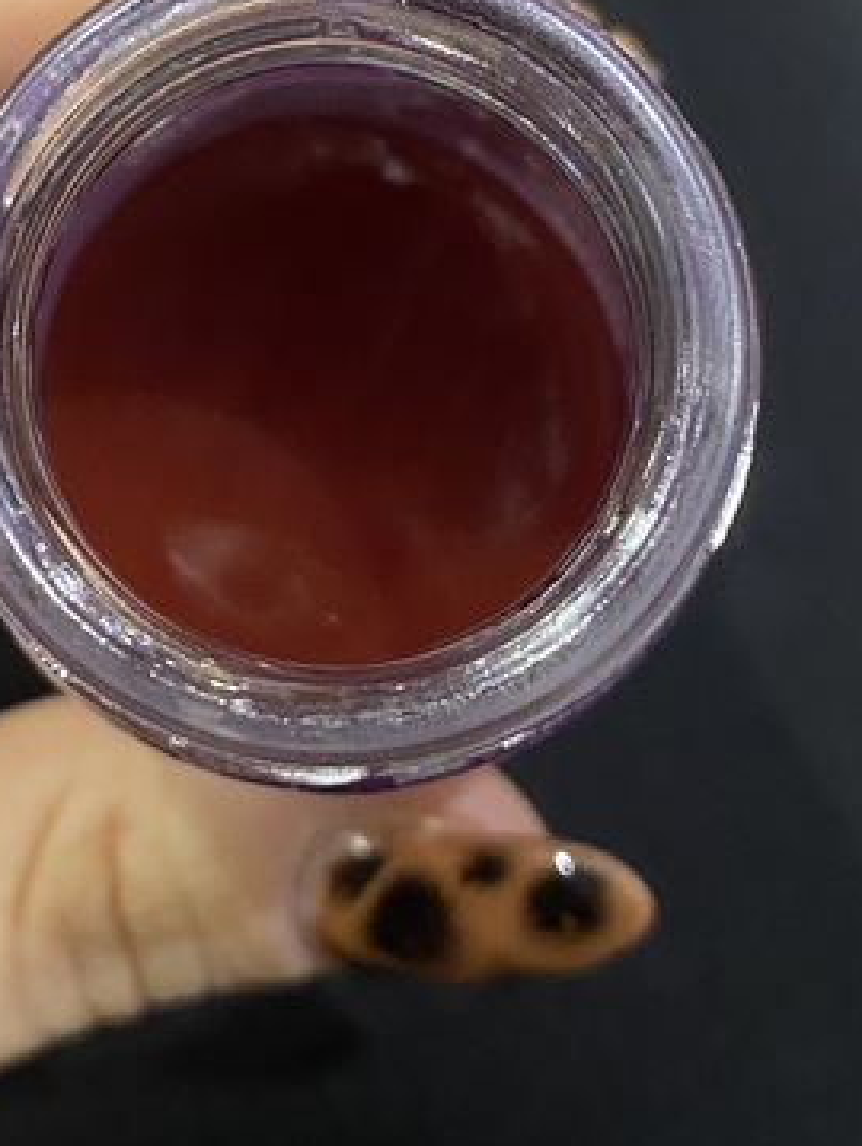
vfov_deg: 29.5
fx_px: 2121
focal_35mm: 64
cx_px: 294
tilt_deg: -61.4
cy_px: 230
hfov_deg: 22.9
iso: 640
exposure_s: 1/25
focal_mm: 4.25
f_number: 1.8
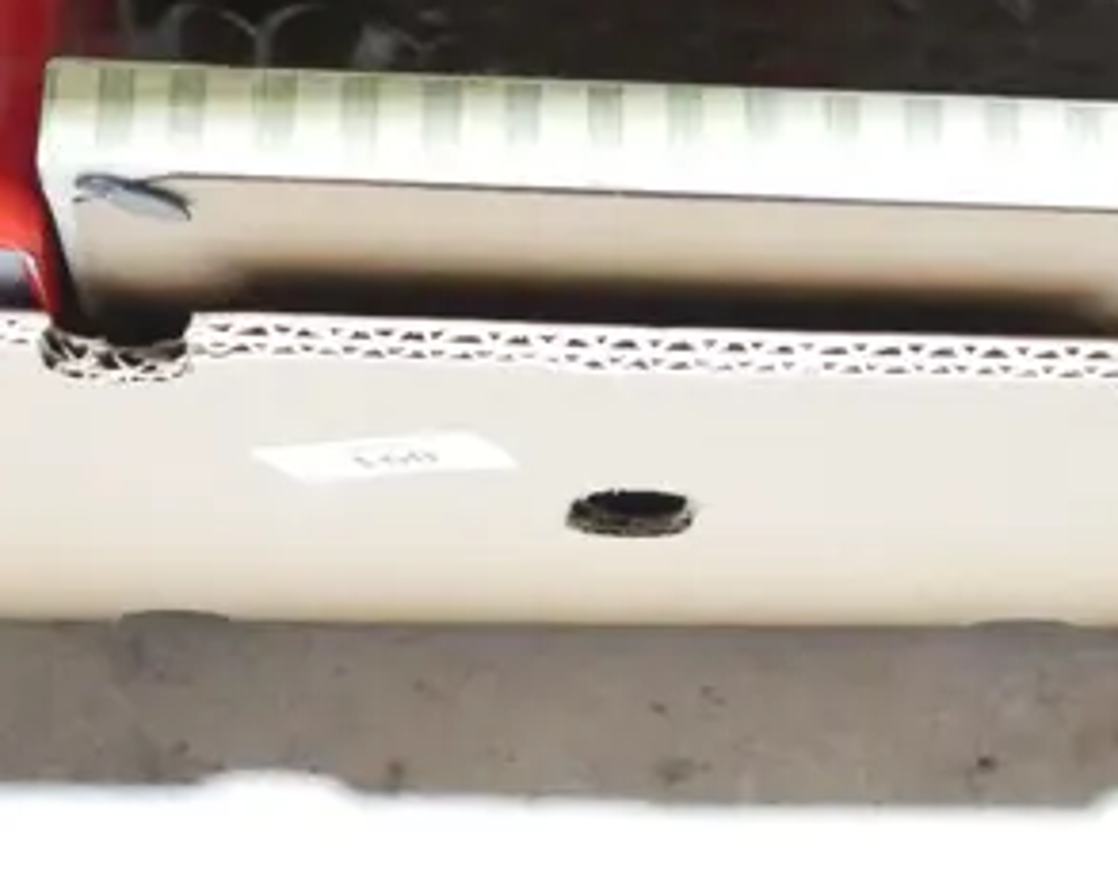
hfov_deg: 16.5
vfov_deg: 12.4
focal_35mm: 116
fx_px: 3836
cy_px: -570
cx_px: 763
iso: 3200
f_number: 4
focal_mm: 17
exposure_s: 1/60
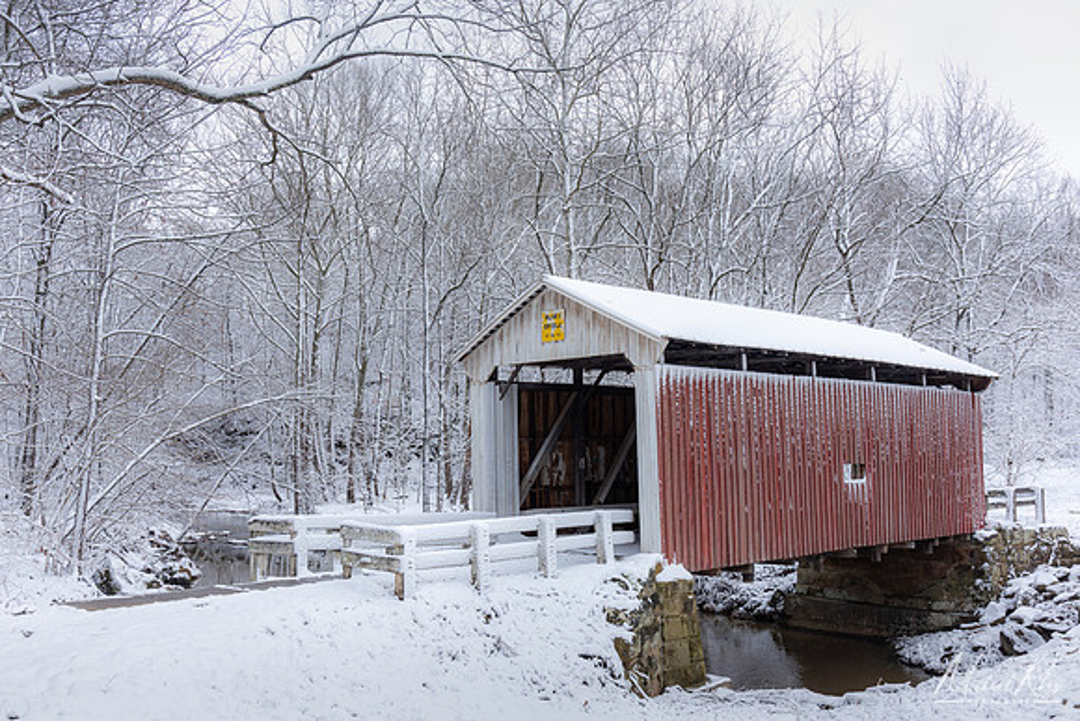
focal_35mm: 34
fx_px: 1020
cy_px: 360
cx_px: 540
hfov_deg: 55.8
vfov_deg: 38.9
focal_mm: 34
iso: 100
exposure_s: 1/60
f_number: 13
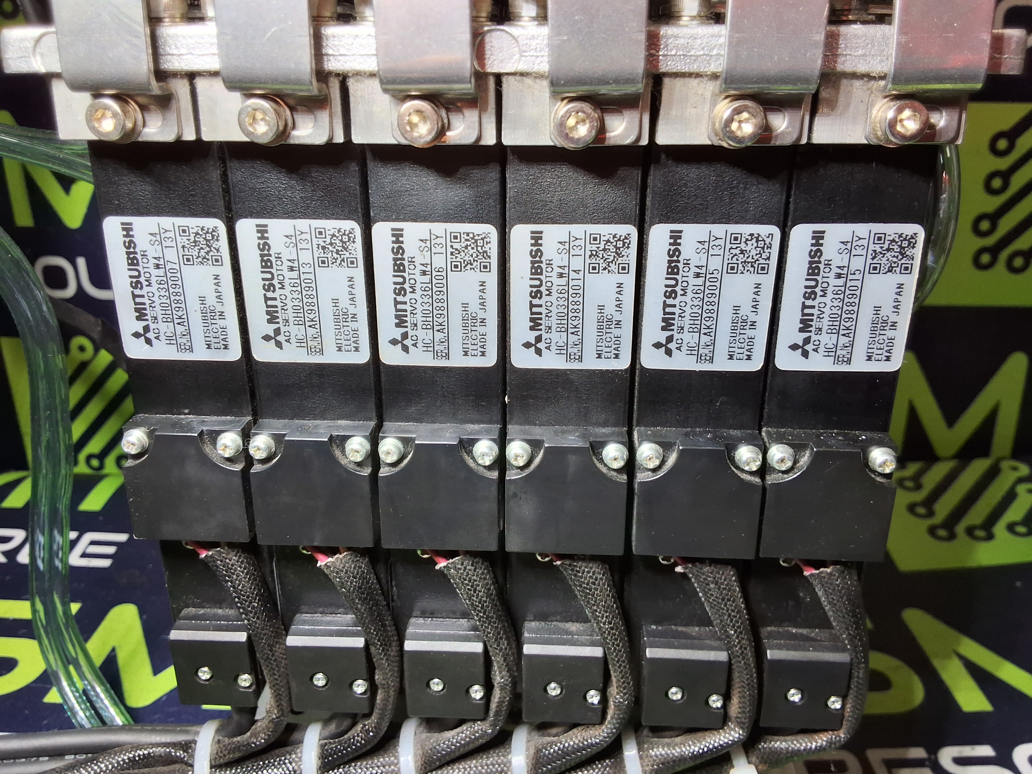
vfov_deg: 49.7
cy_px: 387
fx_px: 835
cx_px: 516
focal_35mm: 28
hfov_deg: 63.4
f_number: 1.9
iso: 50
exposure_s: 1/120
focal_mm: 2.91
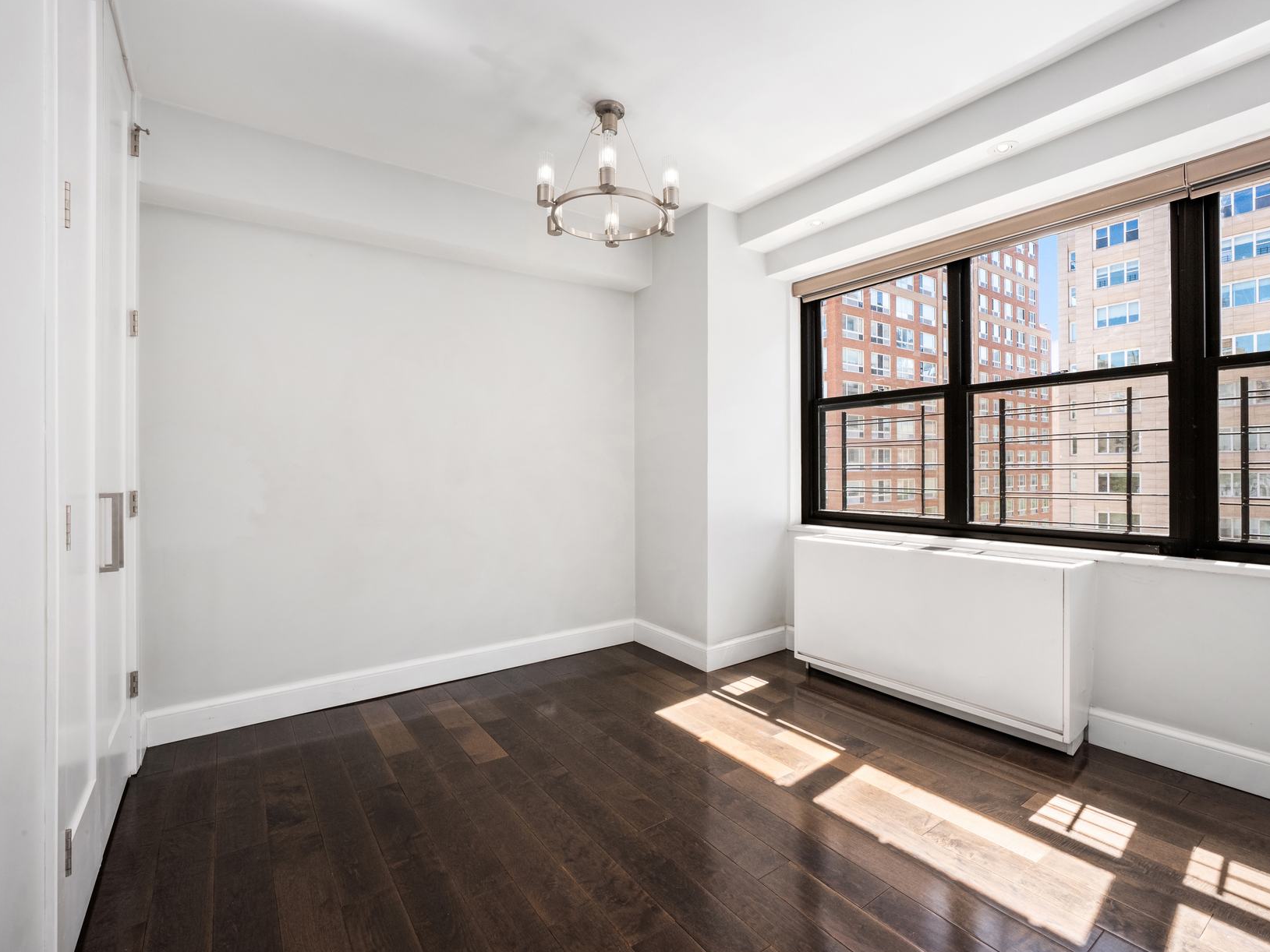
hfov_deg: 90.8
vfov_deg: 74.7
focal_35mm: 17
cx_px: 688
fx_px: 624
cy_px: 472
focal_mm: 15
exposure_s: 1/4
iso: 640
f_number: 22
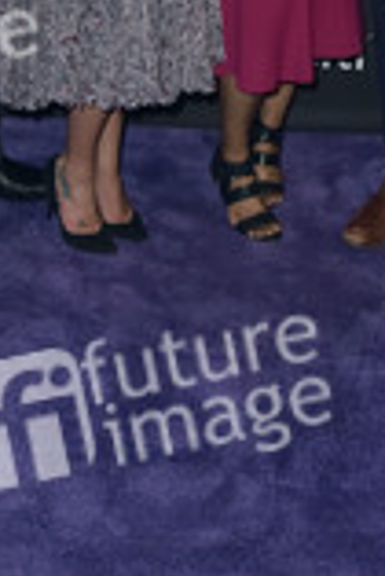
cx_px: 251
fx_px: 1264
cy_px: -147
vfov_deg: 23.1
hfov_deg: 17.3
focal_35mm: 79
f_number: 6.3
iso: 1000
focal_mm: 31
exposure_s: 1/320
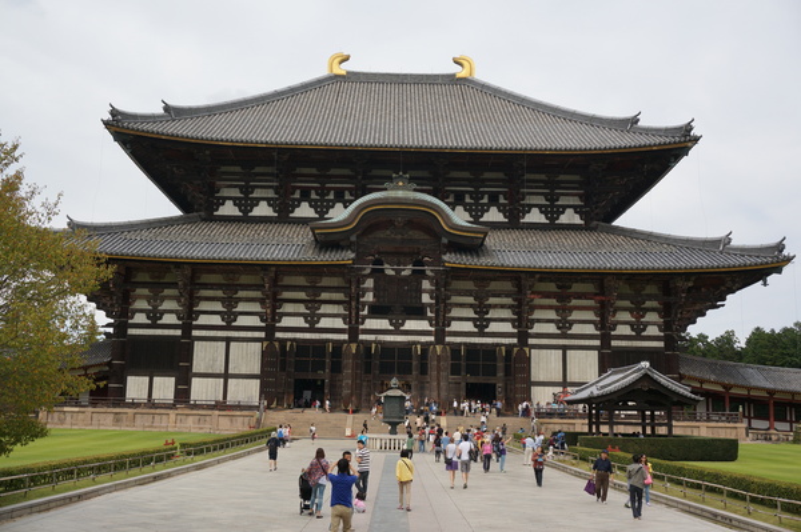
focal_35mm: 40
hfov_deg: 48.0
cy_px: 266
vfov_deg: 33.0
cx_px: 400
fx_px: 900
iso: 100
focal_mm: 27
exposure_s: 1/160
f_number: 9
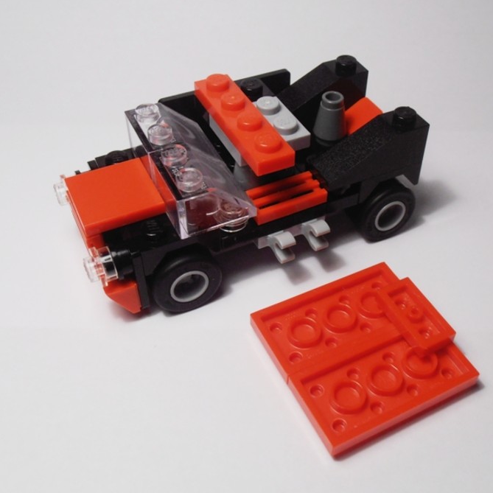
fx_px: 709
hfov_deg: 38.3
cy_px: 246
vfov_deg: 38.3
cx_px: 284
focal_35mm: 44
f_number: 3.9
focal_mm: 6.61
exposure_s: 1/100
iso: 80
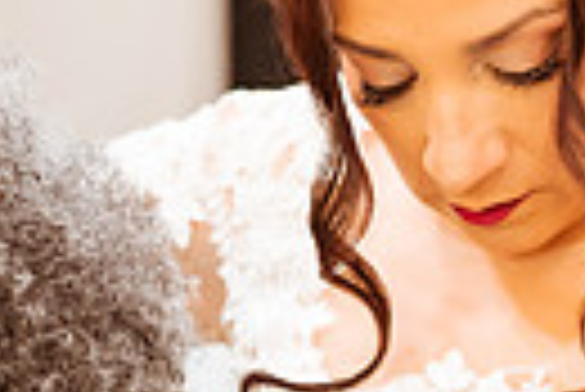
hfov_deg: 12.7
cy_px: 246
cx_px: 765
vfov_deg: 8.8
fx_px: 2538
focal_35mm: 156
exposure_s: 1/400
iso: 1250
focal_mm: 35
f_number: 1.8
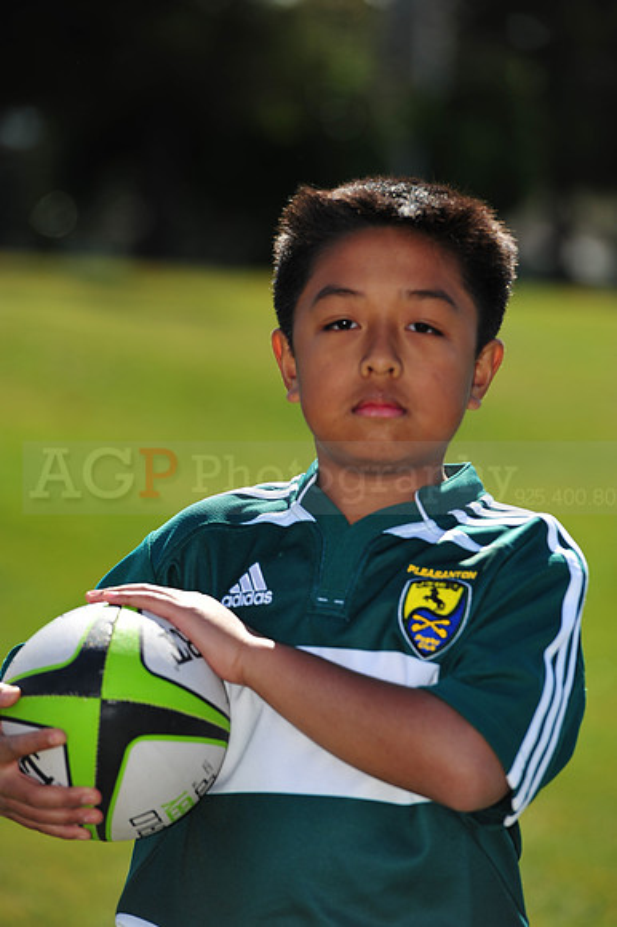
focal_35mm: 200
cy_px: 464
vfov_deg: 10.3
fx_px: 5147
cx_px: 308
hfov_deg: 6.9
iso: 200
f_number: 4.5
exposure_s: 1/1000
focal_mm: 200
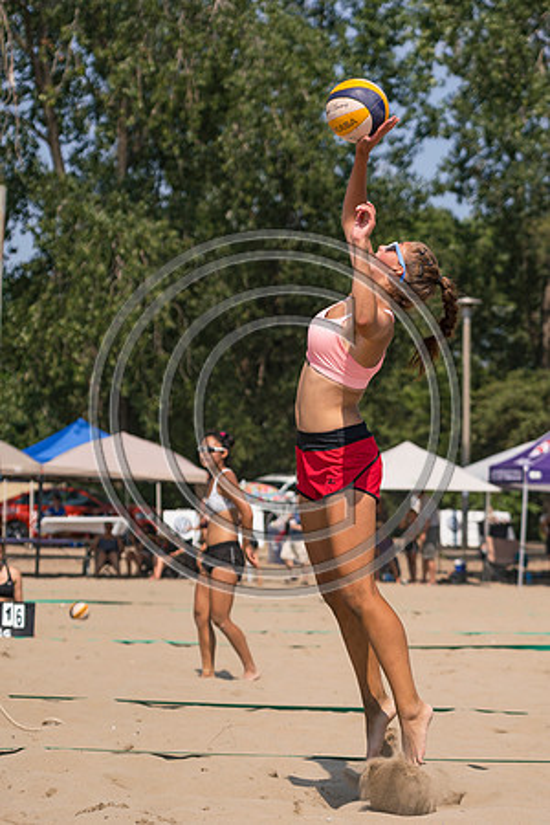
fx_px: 2681
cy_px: 412
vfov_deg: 17.5
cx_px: 275
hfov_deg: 11.7
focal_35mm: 117
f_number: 4
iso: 200
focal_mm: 78
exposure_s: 1/2500
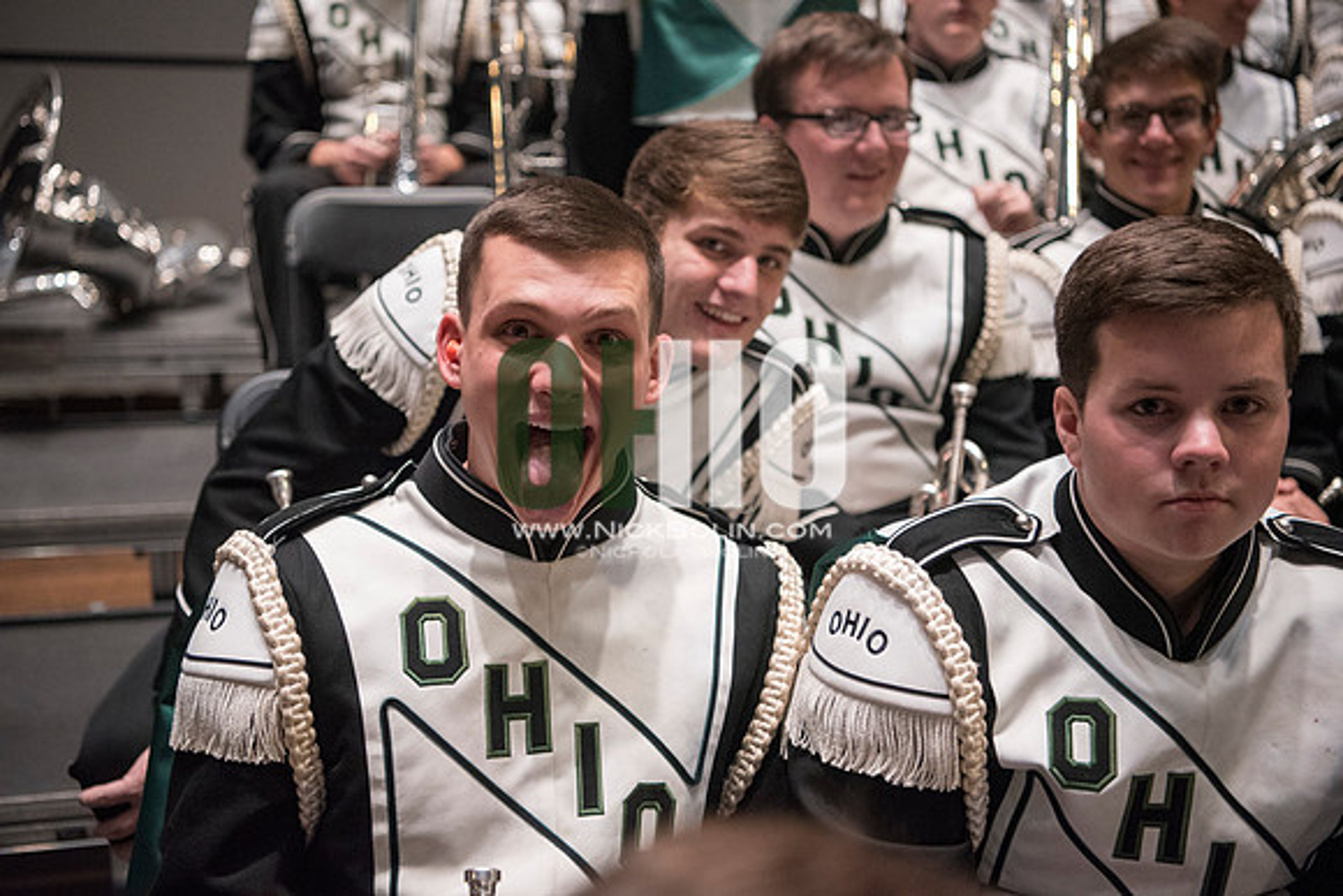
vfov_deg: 27.0
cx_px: 672
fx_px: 1866
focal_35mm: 50
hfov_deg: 39.6
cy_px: 448
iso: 4000
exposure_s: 1/400
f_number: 2.8
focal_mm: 50
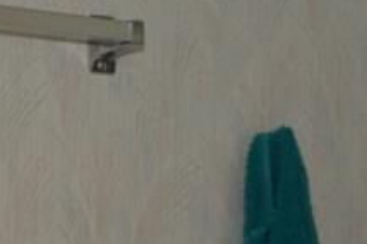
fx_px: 1608
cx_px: 244
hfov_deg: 13.0
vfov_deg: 8.3
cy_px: 436
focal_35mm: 158
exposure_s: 1/60
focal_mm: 22
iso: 800
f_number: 3.8
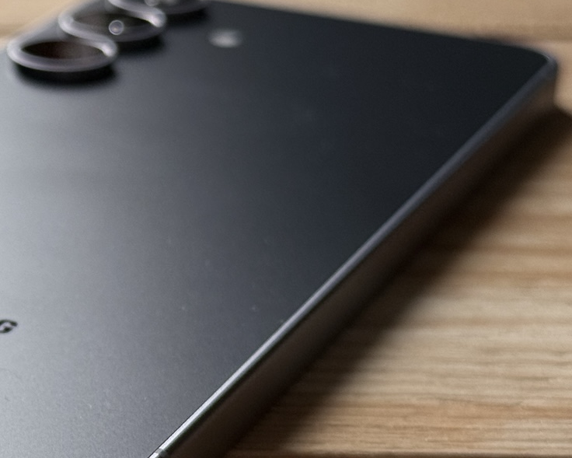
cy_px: 217
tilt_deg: -22.8
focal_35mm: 121
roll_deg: -0.4
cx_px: -45
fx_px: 2049
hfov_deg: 15.5
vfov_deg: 12.7
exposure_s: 1/204
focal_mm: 6.76
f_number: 1.78
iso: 50
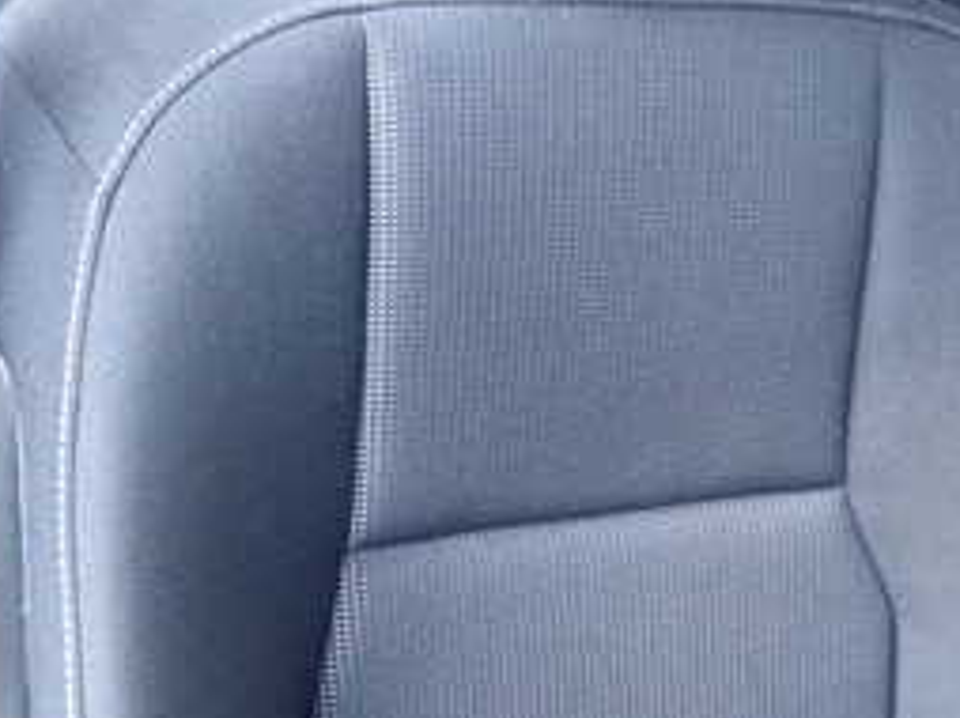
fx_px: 1967
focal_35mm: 71
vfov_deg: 20.2
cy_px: 658
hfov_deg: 27.4
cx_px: 533
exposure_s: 1/125
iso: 1250
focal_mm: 5.4
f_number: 2.3
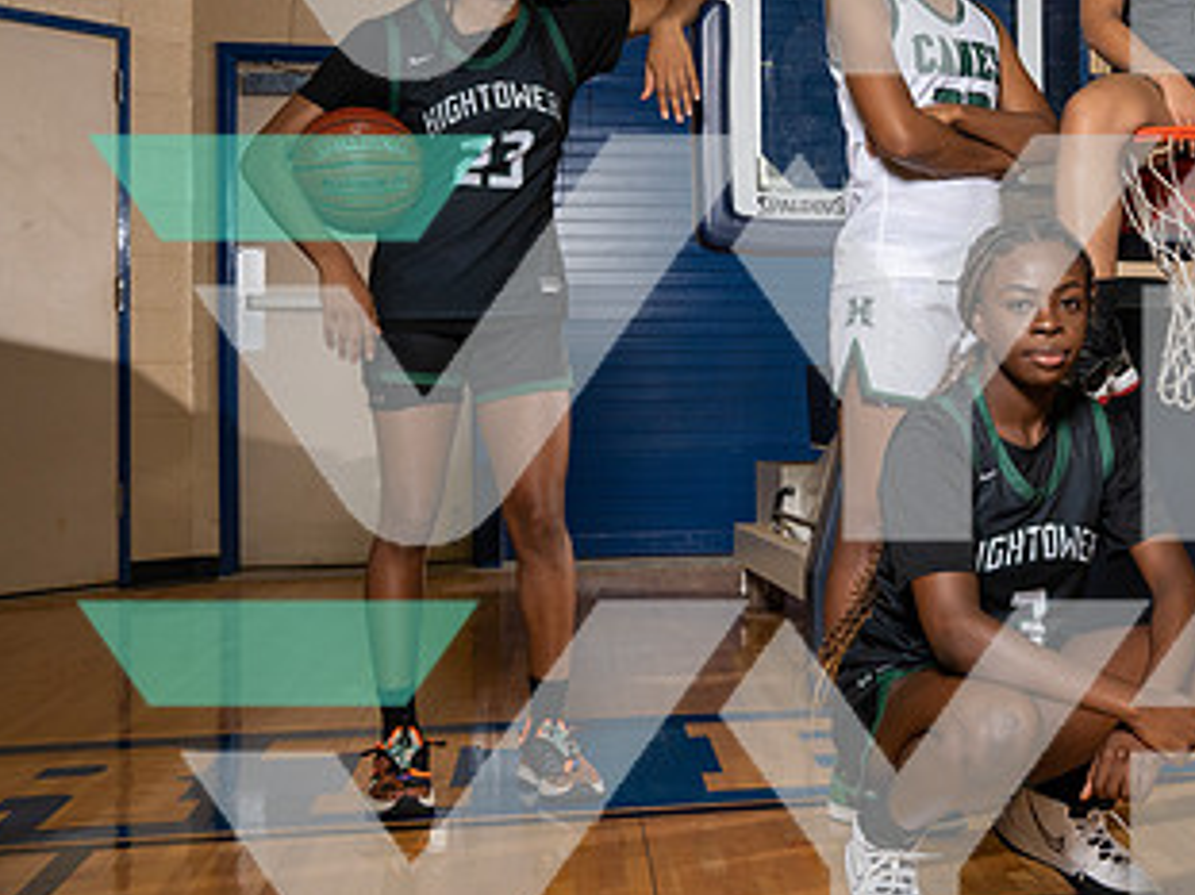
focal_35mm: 52
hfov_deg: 34.8
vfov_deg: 27.9
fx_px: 1794
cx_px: 1068
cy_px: 340
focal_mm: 29
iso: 640
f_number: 8
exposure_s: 1/250
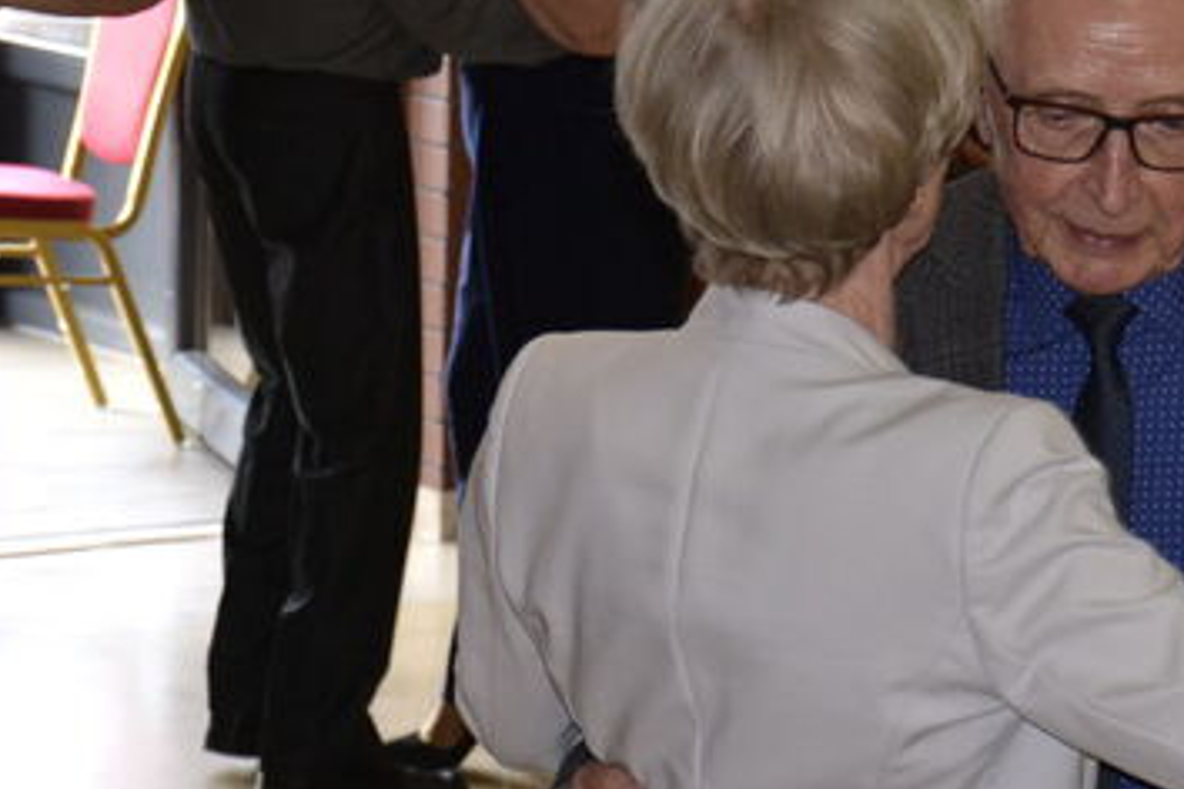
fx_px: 6840
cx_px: 716
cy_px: 496
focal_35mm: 208
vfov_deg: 6.6
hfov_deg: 9.9
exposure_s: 1/60
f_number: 4.8
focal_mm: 48
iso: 720
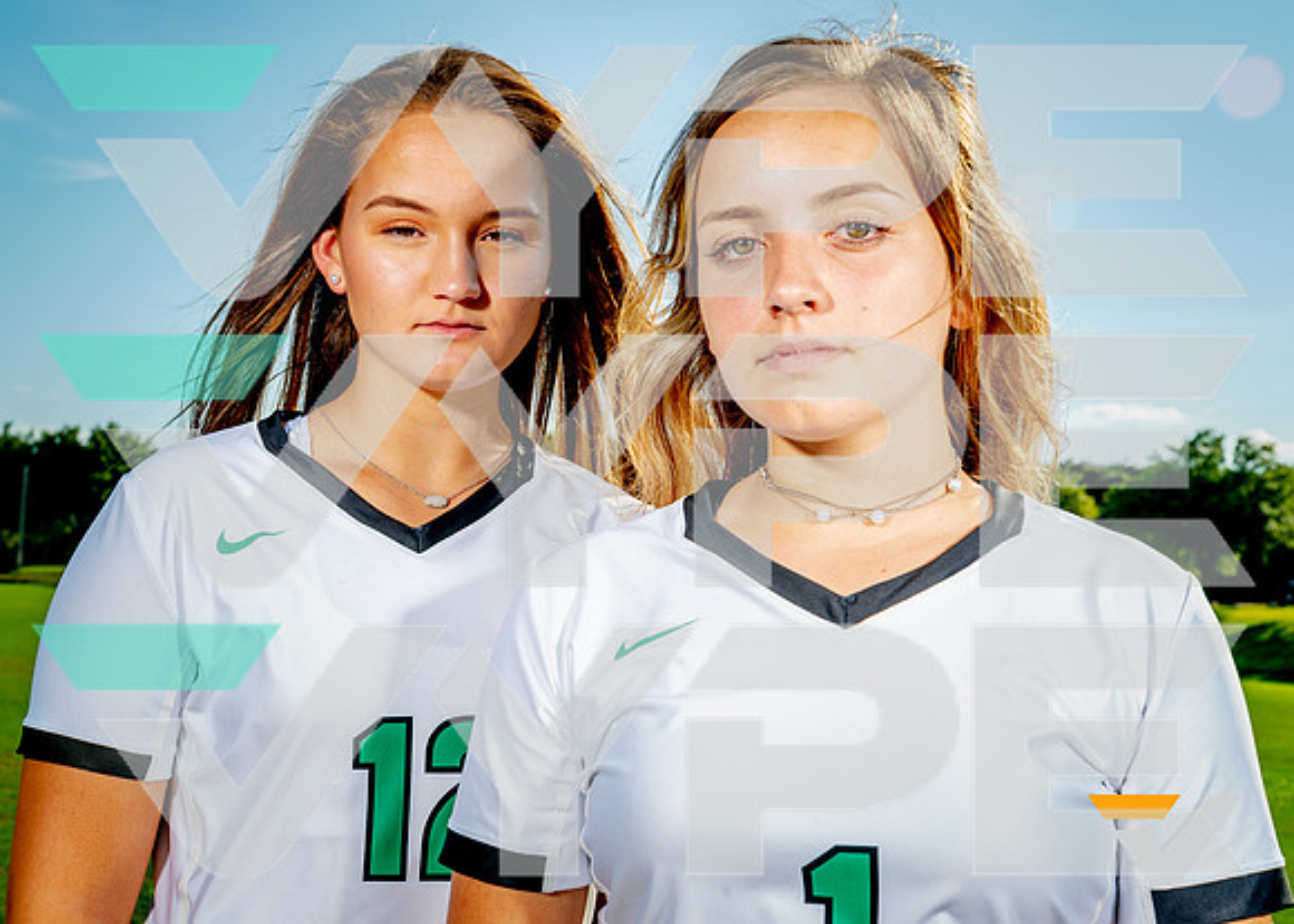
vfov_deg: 28.5
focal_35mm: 50
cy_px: 439
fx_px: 1821
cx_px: 622
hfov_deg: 39.1
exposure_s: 1/125
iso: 100
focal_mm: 45
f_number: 9
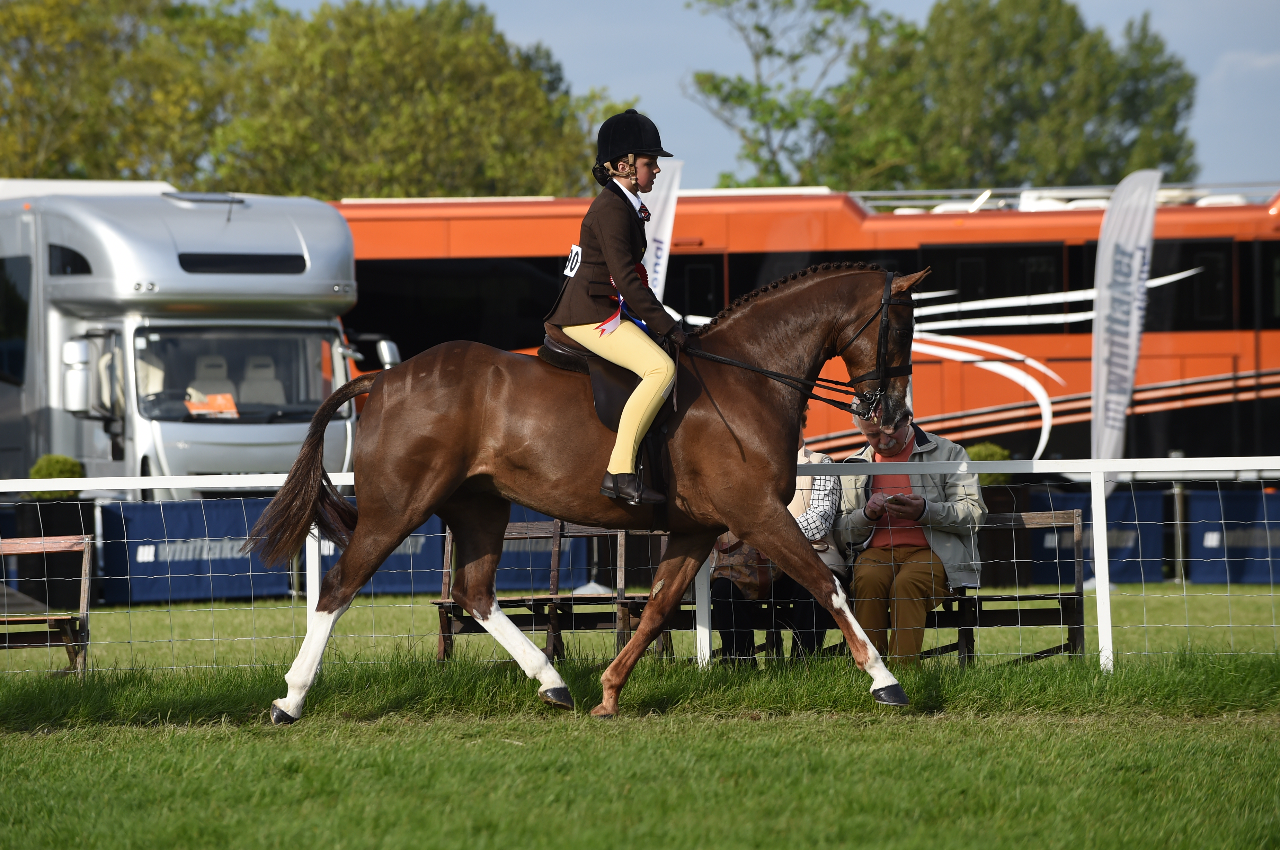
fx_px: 7103
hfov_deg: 10.3
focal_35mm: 200
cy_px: 425
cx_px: 640
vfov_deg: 6.9
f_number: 5.6
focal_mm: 200
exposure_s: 1/2500
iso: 640
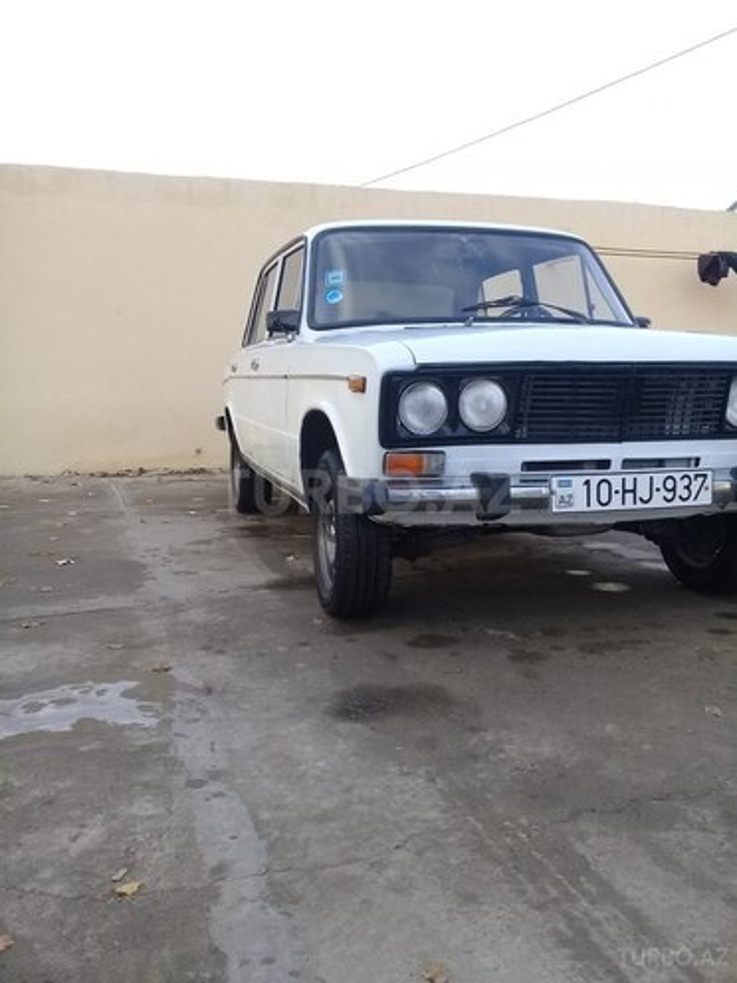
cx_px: 368
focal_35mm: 31
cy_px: 492
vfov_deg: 58.4
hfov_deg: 45.4
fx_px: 880
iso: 50
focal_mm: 3.3
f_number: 2.2
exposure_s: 1/198
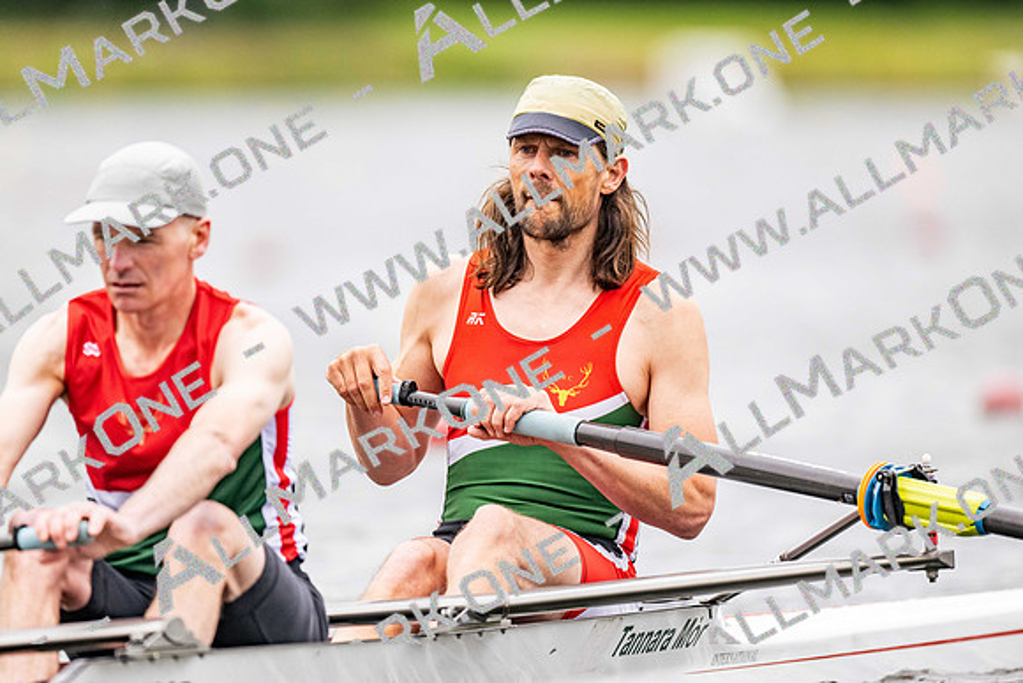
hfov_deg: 3.4
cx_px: 512
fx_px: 17053
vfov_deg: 2.3
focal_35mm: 600
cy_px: 342
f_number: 4
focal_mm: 600
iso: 900
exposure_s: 1/2500
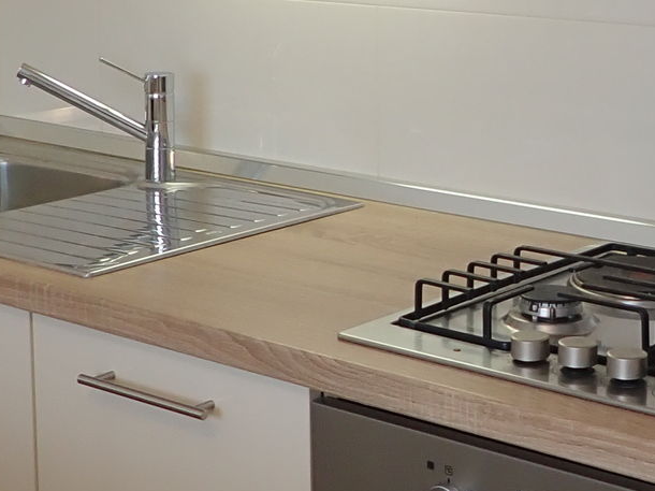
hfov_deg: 23.1
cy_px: 69
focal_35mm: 84
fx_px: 1589
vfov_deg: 17.4
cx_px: 472
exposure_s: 1/60
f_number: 2
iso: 125
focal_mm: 4.5
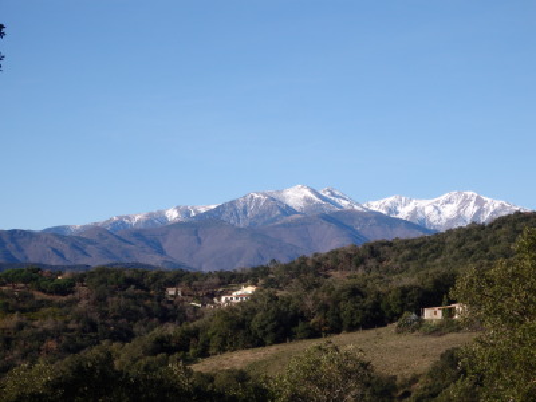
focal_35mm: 88
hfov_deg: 22.3
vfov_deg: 16.8
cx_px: 268
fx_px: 1363
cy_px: 201
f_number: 4.8
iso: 100
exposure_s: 1/640
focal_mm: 15.8
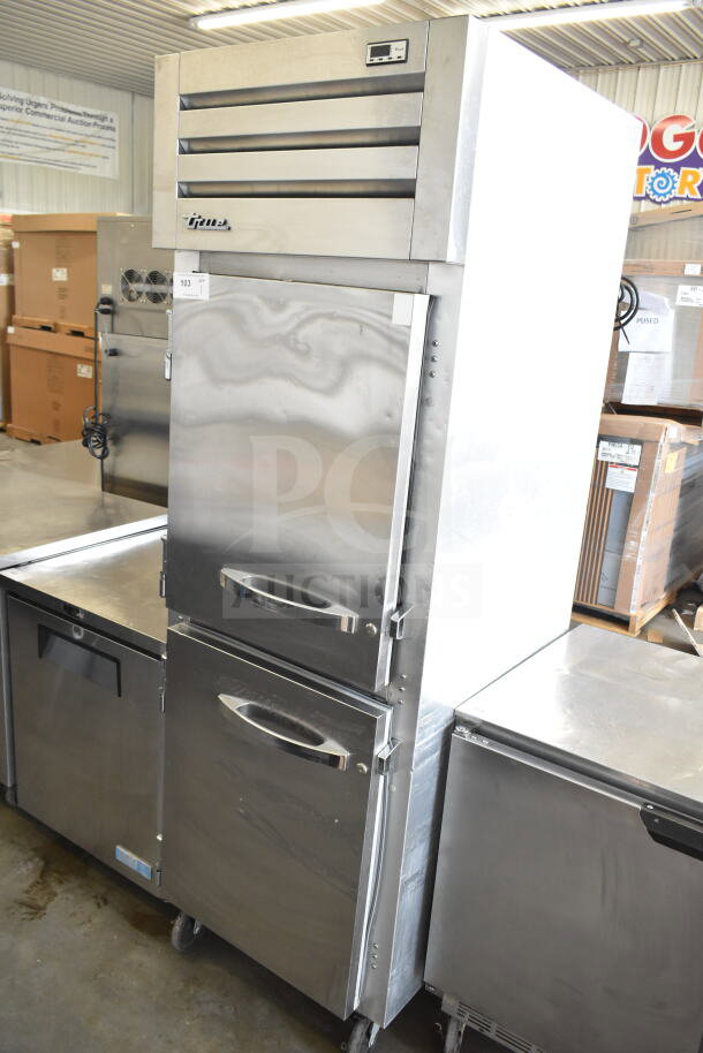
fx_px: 878
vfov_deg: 61.9
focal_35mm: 30
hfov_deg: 43.6
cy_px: 526
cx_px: 352
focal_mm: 20
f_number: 5.6
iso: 1600
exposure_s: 1/125
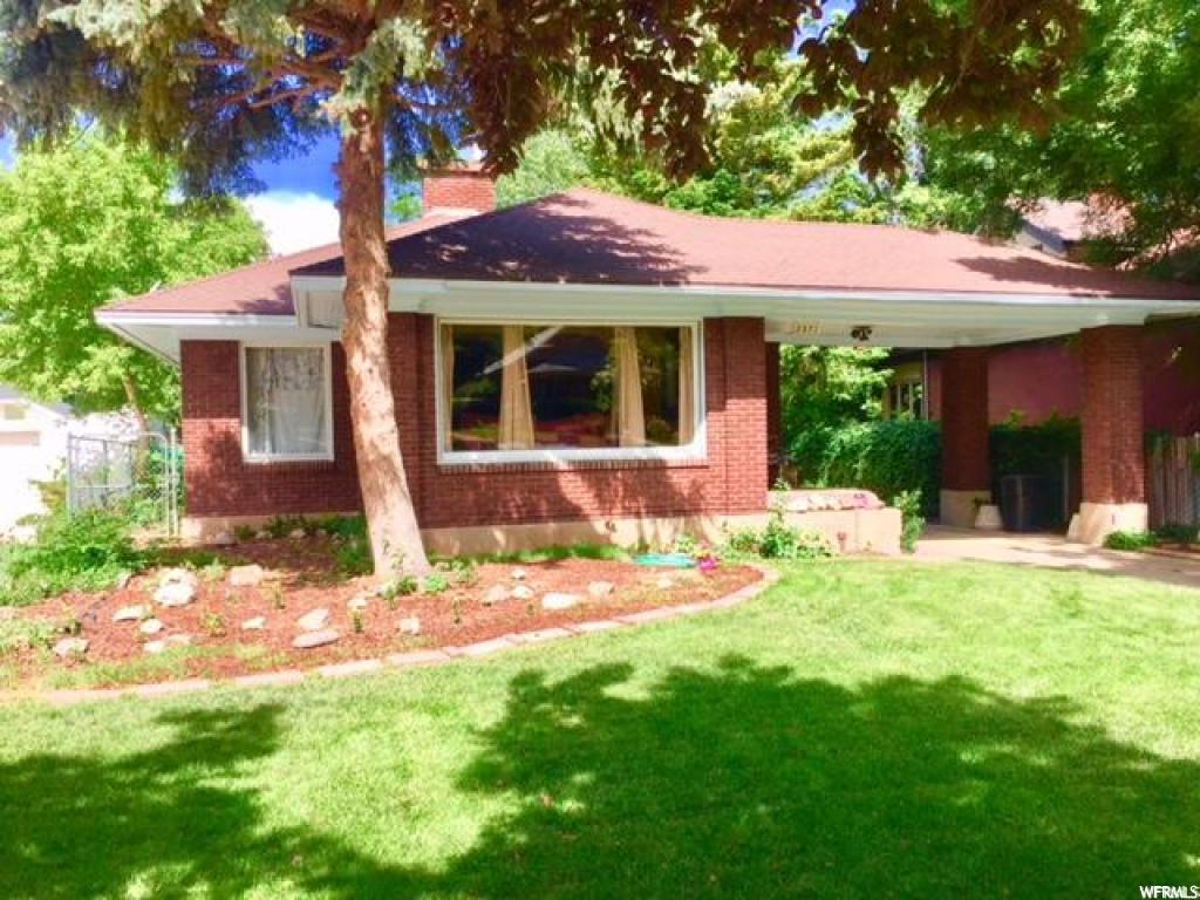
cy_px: 450
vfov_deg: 48.2
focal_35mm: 29
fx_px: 1005
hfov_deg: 61.7
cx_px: 600
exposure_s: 1/638
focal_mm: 4.15
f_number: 2.2
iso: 32
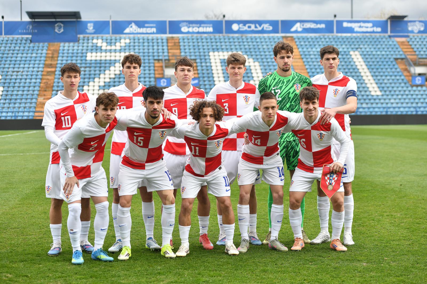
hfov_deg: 28.8
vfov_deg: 19.5
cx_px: 214
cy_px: 142
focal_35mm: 70
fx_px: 830
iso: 180
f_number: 5
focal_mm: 70
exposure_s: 1/1000
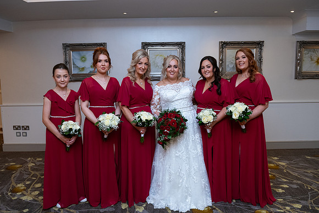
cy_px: 106
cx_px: 160
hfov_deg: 67.3
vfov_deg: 47.9
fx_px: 239
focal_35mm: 27
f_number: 5
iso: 1000
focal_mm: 26
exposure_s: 1/160
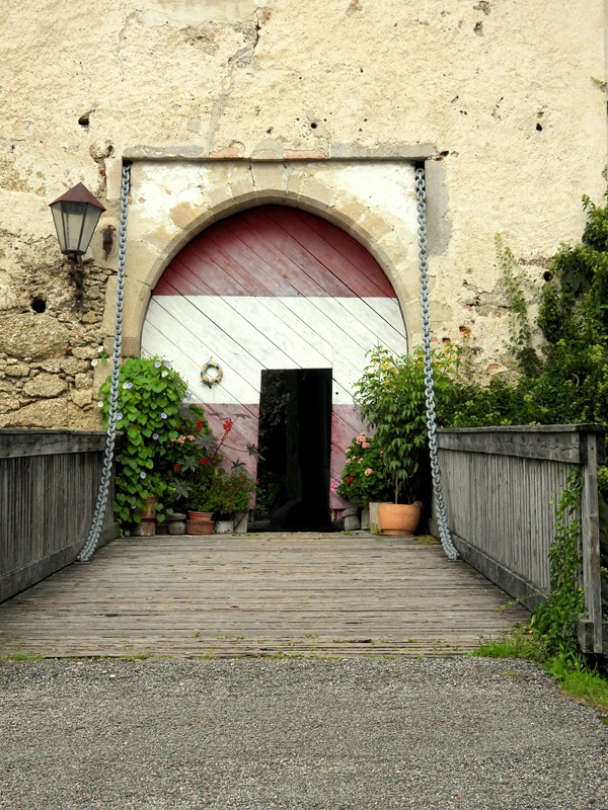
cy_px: 405
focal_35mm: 85
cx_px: 304
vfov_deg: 23.0
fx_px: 1991
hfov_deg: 17.4
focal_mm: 15.2
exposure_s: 1/800
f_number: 4
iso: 100
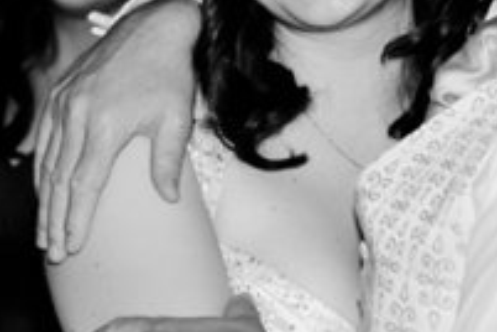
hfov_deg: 7.4
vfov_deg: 4.9
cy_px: -33
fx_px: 3851
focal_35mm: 279
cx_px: 257
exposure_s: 1/40
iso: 1600
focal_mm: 70
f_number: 4.5
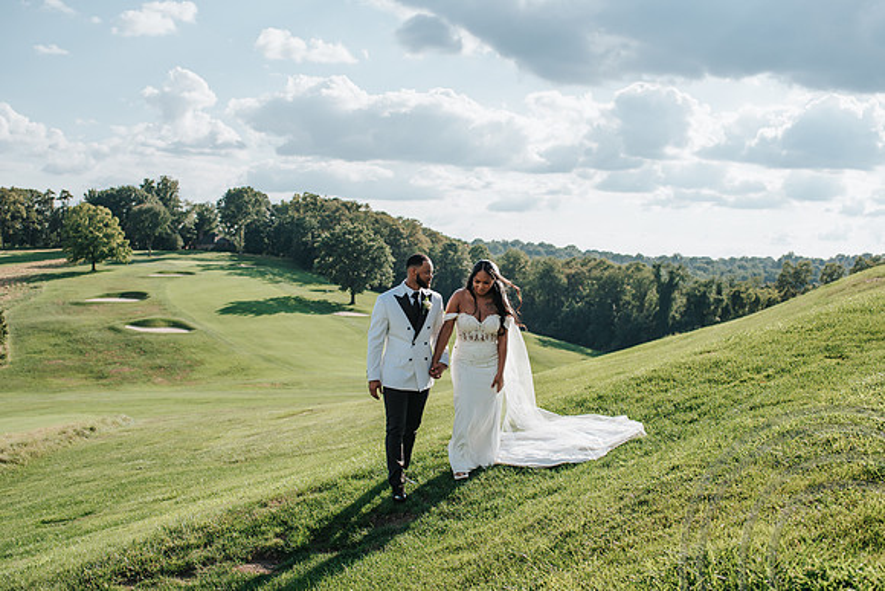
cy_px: 332
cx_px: 432
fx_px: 982
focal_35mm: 40
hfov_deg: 48.5
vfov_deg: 33.4
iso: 100
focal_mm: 35
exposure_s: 1/1250
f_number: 3.2
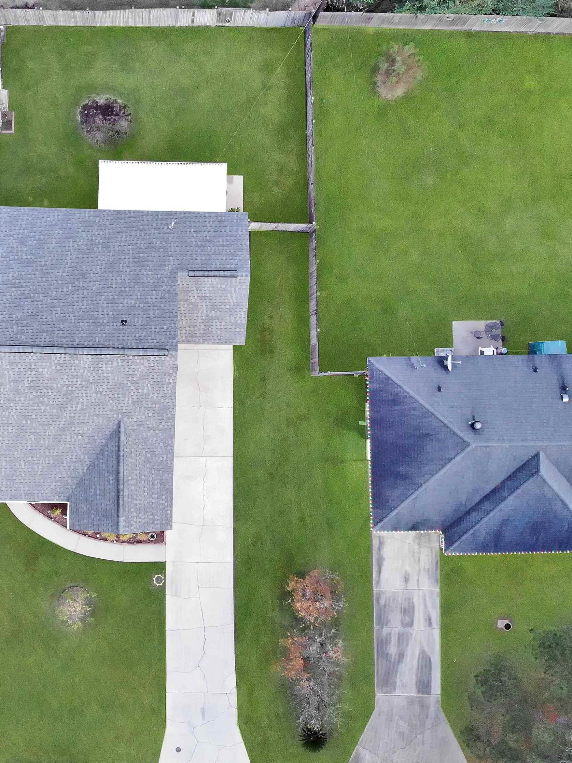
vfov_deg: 55.3
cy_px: 376
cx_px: 143
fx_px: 727
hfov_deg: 41.7
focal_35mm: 33
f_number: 2.8
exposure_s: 1/5
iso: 800
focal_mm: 4.5
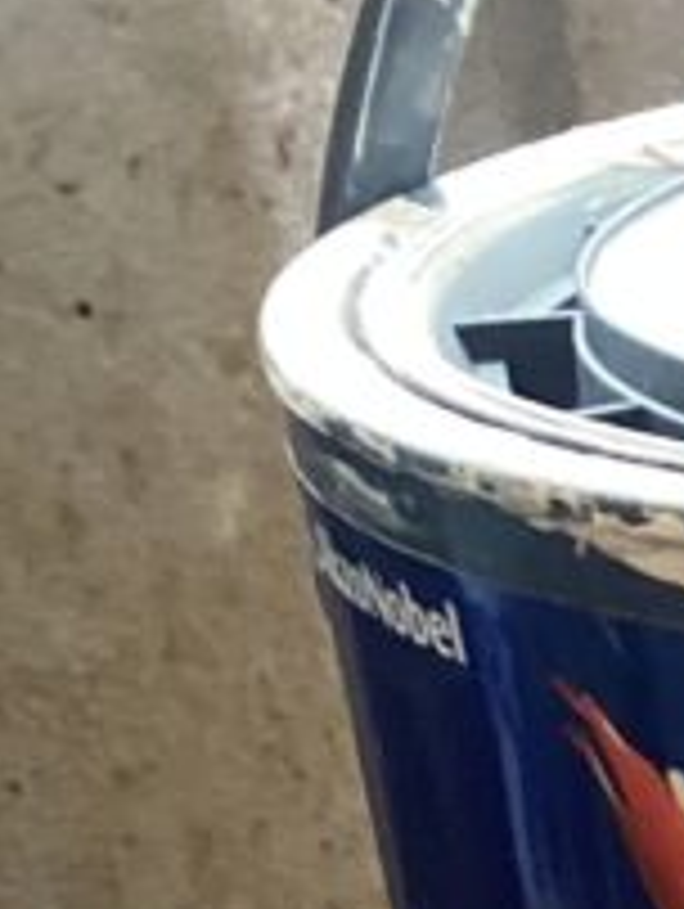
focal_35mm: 157
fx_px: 4128
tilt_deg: -28.0
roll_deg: +1.8
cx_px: 1688
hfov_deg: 8.6
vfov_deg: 11.7
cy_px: 1620
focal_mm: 3.3
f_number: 2.4
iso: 100
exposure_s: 1/50
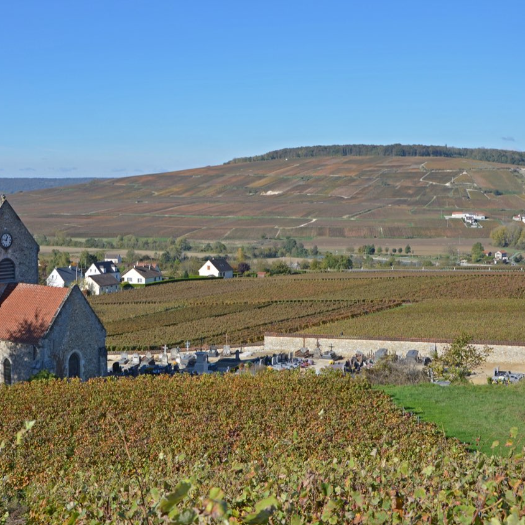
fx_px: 927
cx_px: 174
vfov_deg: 31.6
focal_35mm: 54
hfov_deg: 31.4
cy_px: 263
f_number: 9
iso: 100
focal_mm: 28
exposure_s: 1/320
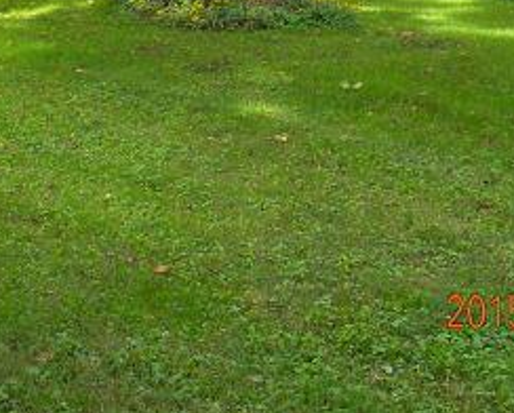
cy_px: -88
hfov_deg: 20.7
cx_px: 187
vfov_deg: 16.1
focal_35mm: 92
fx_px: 1402
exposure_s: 1/113
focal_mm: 6.4
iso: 80
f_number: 3.7
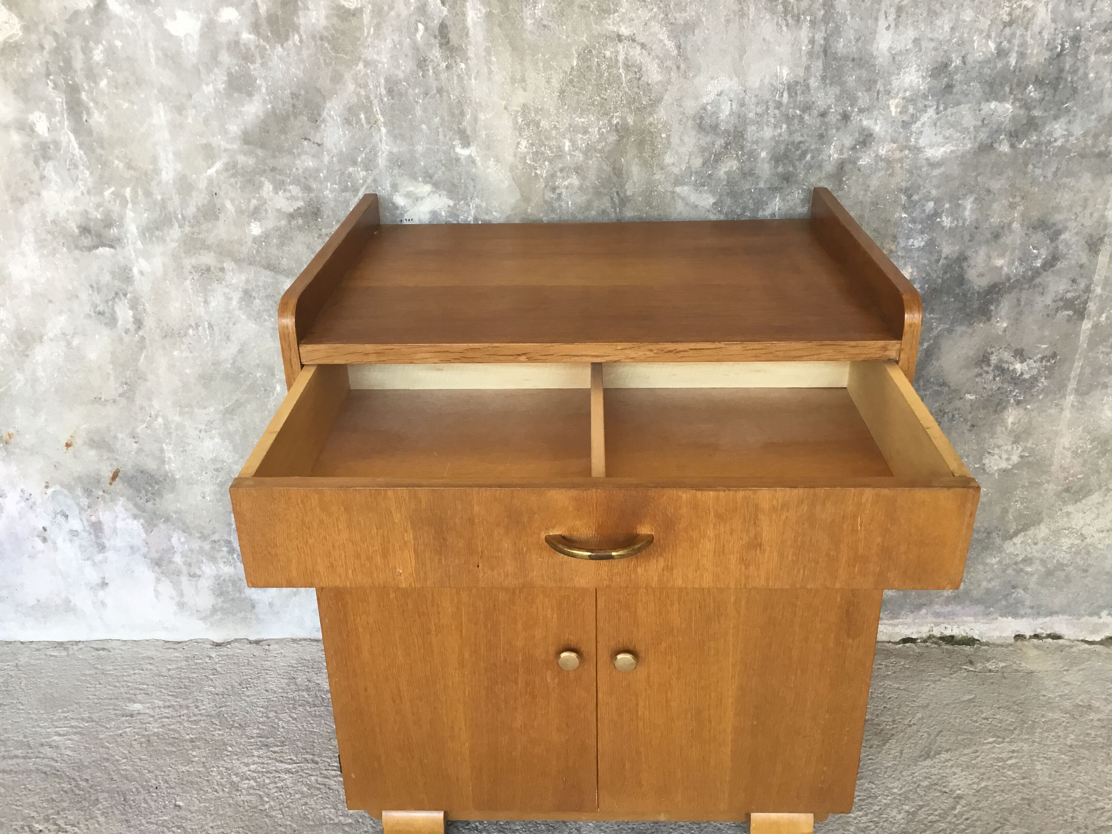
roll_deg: +2.1
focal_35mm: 31
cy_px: 417
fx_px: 996
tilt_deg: -24.5
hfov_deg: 58.4
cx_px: 556
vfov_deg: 45.4
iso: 64
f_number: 2.4
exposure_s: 1/33
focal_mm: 3.3
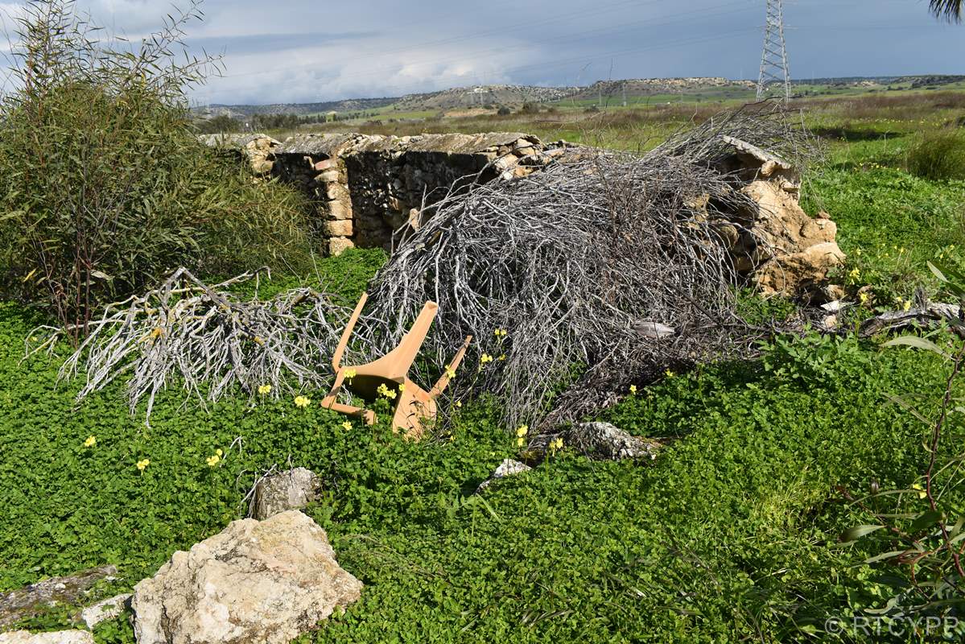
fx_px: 845
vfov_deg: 41.7
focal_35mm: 32
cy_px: 322
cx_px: 482
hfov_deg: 59.5
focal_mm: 21
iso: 100
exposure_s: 1/320
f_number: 9
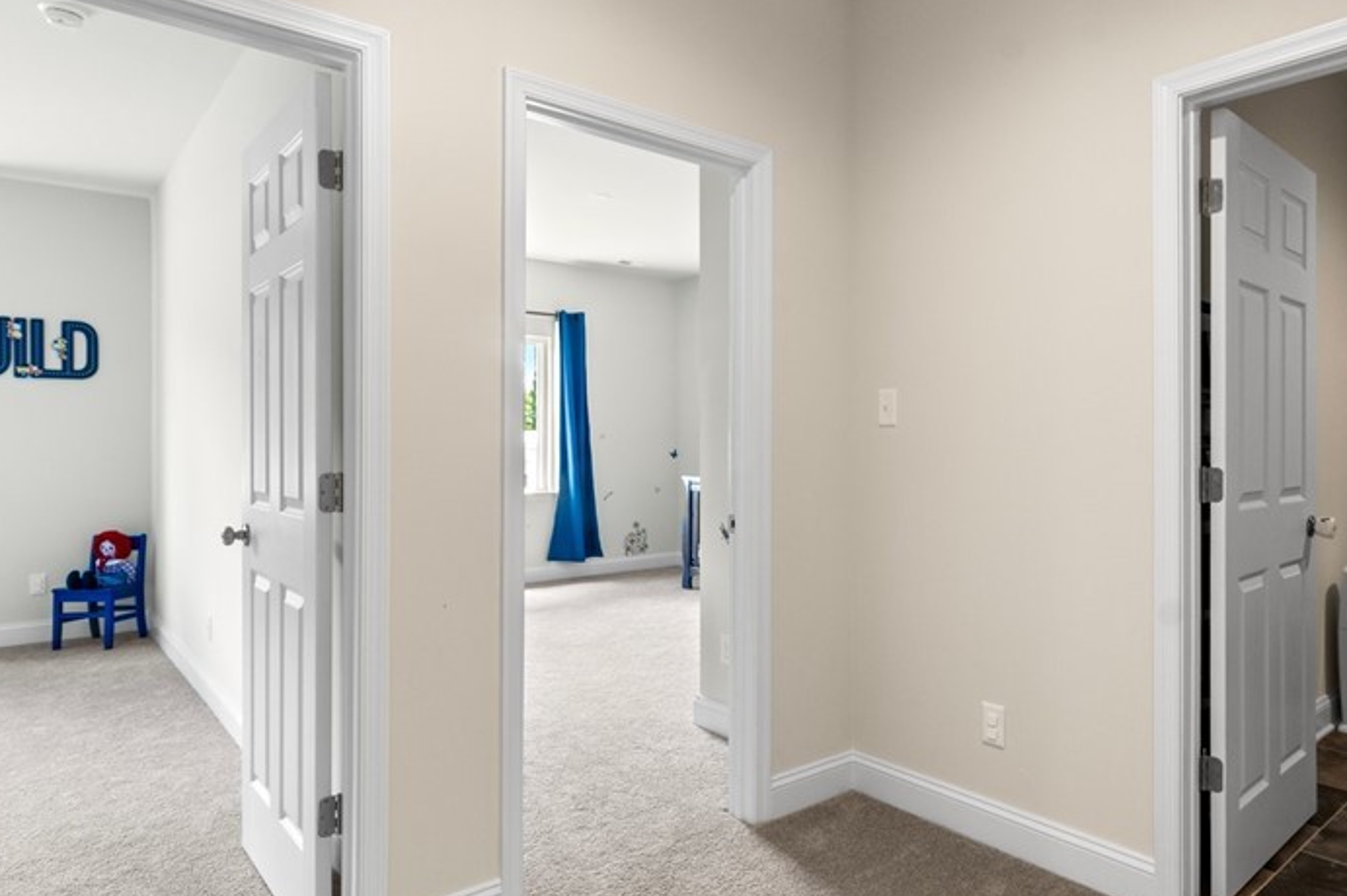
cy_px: 457
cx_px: 752
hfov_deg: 78.3
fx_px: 823
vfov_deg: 57.2
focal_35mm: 22
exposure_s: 1/15
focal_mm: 14
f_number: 7.1
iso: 1000
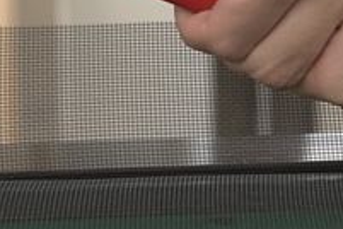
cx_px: 300
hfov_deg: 12.2
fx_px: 1591
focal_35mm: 167
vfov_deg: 8.1
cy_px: -50
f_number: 4.5
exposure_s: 1/100
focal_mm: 42
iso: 1000
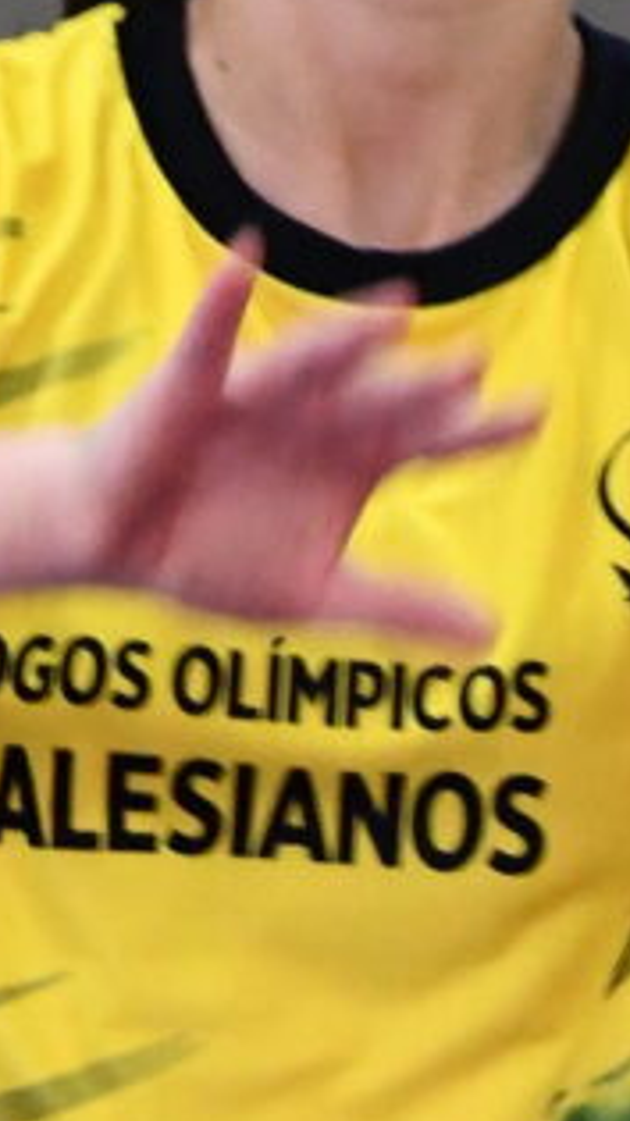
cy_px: 1456
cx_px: 523
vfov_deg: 1.9
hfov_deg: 1.1
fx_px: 33051
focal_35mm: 1112
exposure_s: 1/100
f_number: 5.6
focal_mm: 116
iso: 3200
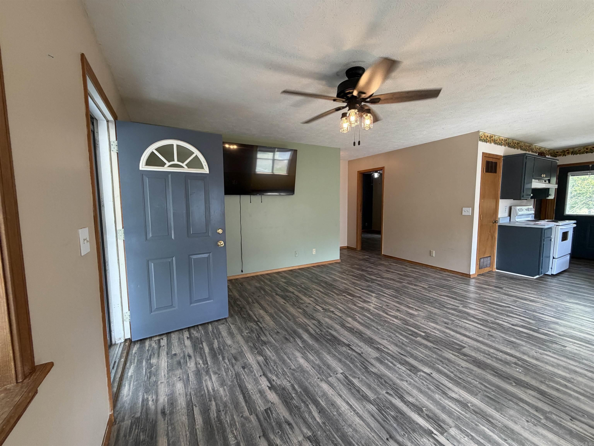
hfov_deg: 102.1
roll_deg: +0.9
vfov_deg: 85.7
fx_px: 240
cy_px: 223
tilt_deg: -5.1
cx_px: 297
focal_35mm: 14
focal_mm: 2.22
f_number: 2.2
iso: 200
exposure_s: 1/120
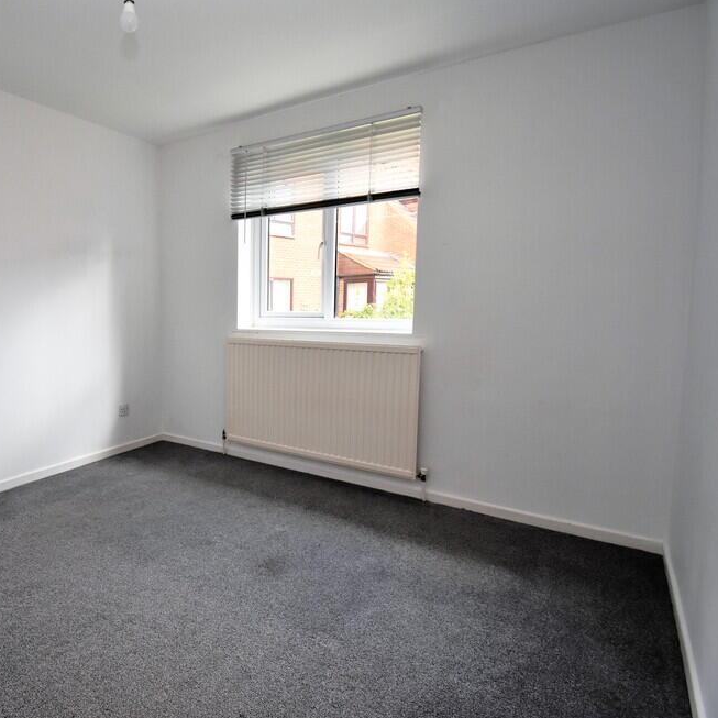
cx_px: 179
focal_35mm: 20
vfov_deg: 74.8
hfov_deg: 69.8
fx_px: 469
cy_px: 354
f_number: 5
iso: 800
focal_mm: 10
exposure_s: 1/100
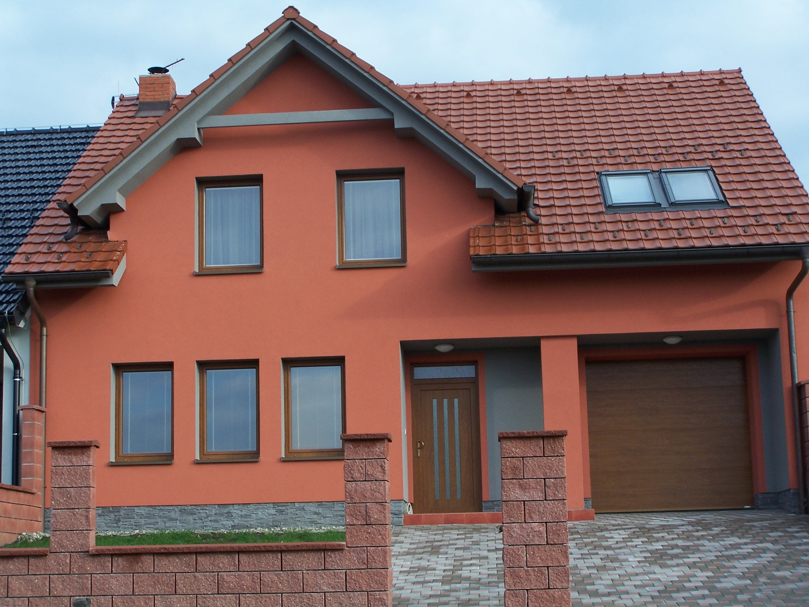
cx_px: 404
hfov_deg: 29.0
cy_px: 304
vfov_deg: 21.9
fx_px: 1566
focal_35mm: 67
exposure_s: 1/320
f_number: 3.2
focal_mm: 11.1
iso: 80
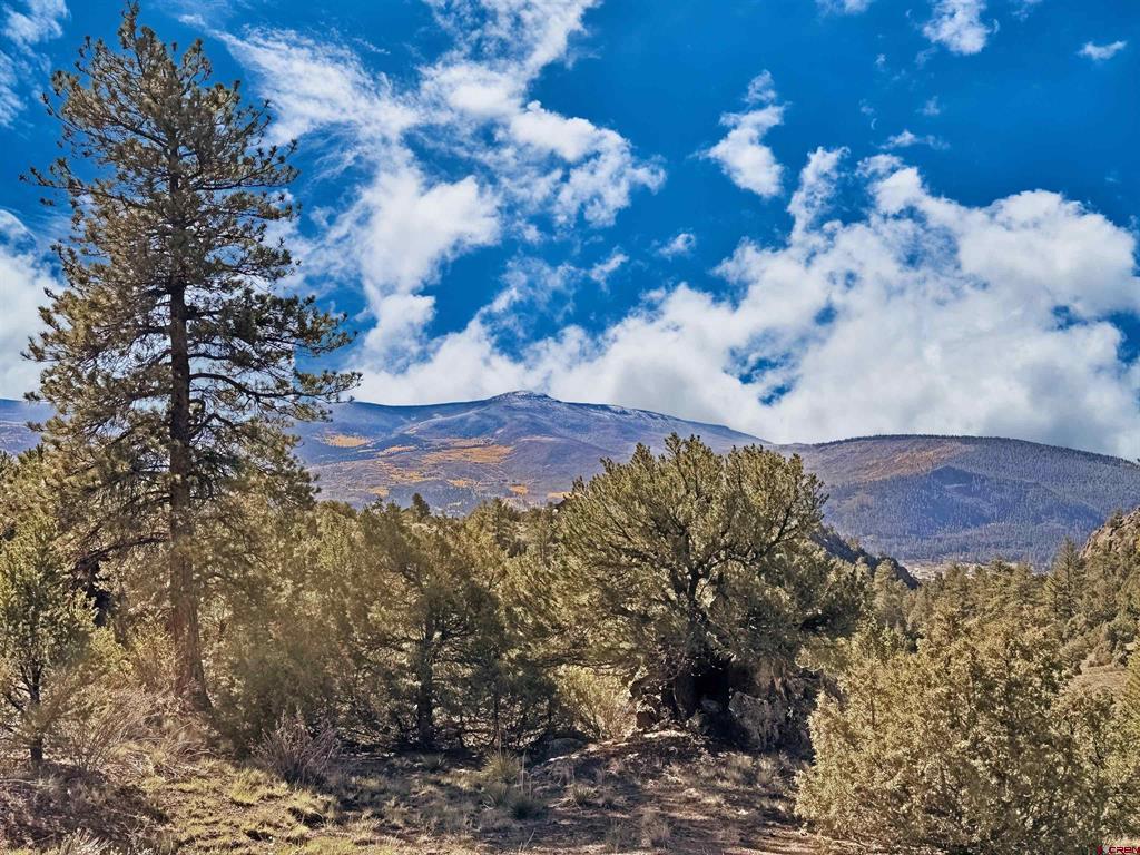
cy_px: 428
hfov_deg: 47.9
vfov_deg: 36.8
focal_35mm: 39
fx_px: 1284
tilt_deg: +4.1
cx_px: 570
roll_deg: -0.3
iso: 80
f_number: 1.78
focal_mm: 6.76
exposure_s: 1/4975
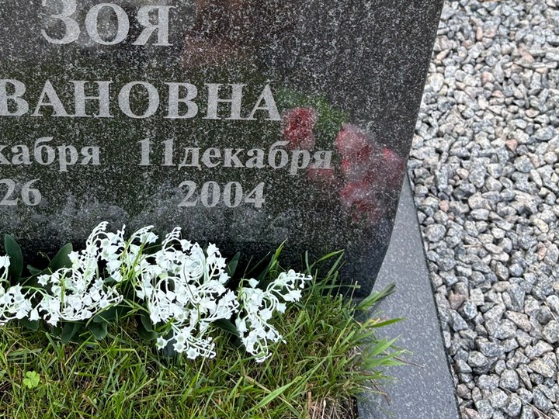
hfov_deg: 36.5
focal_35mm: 52
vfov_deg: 27.3
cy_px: 61
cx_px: 200
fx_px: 840
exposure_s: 1/121
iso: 50
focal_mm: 5.96
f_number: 1.6
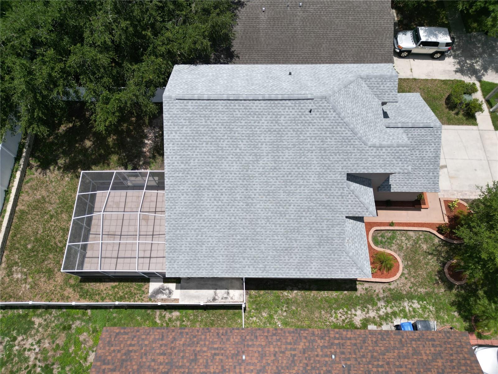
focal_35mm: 24
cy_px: 187
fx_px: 345
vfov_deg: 56.8
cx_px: 249
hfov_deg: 71.6
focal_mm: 6.72
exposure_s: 1/4000
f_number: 1.7
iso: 120
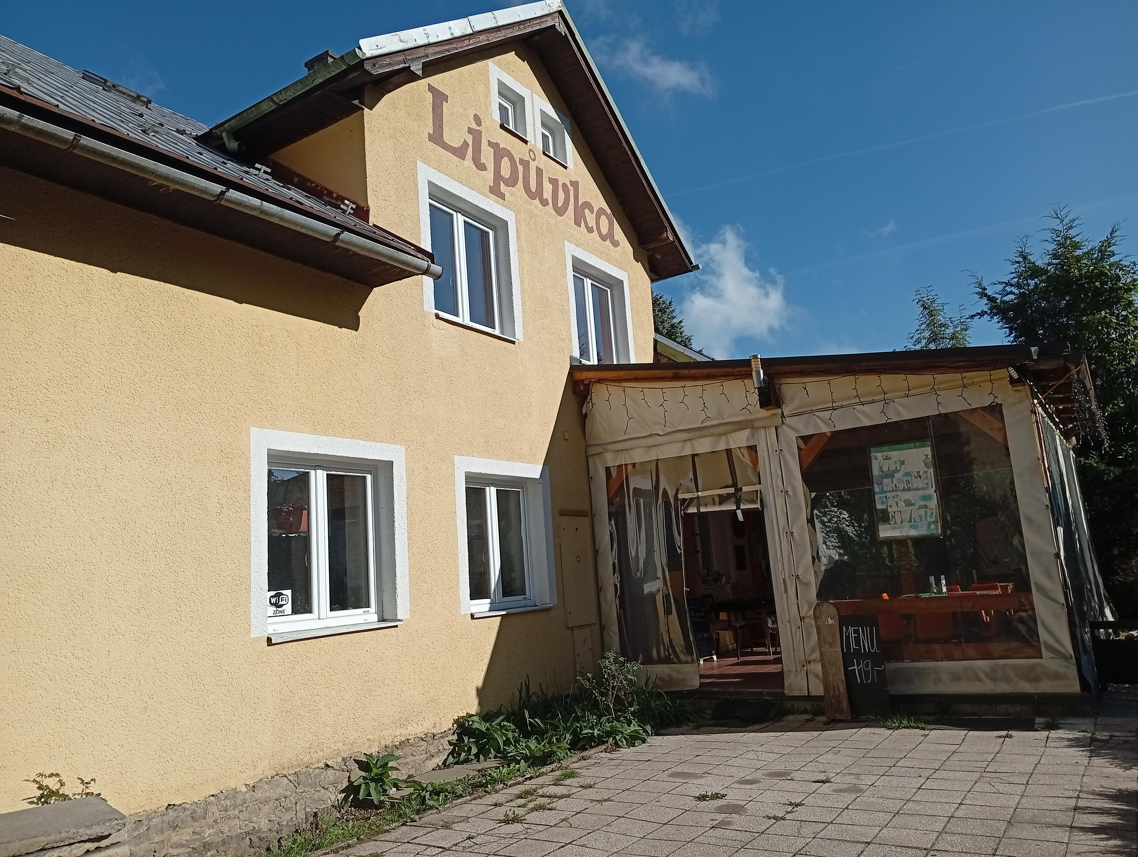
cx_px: 569
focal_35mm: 27
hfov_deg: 65.2
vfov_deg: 51.5
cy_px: 428
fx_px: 889
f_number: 1.8
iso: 51
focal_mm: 3.98
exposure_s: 1/1235
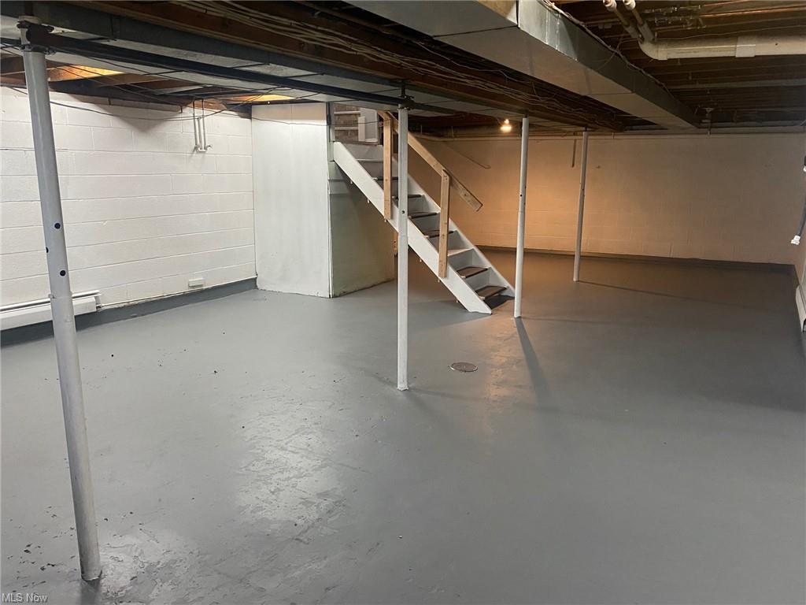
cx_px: 403
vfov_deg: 53.1
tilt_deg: -13.2
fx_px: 605
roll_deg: +0.7
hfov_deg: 67.3
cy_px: 302
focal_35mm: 26
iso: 320
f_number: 1.8
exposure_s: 1/60
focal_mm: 4.25
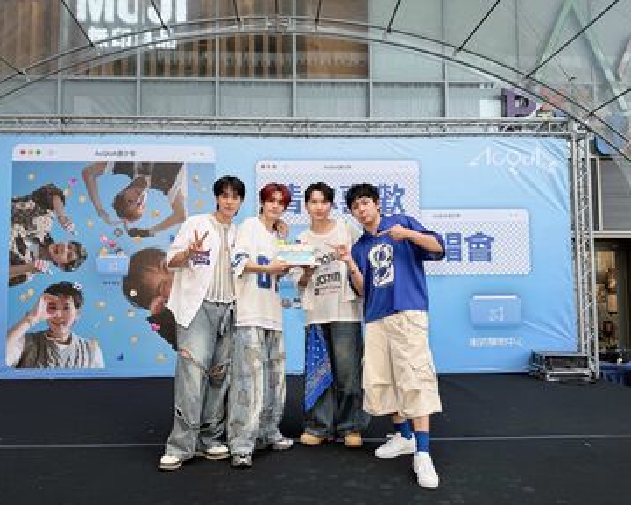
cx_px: 296
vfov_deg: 54.9
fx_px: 486
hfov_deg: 66.0
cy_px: 261
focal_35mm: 26
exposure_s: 1/593
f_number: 1.78
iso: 80
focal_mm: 6.76
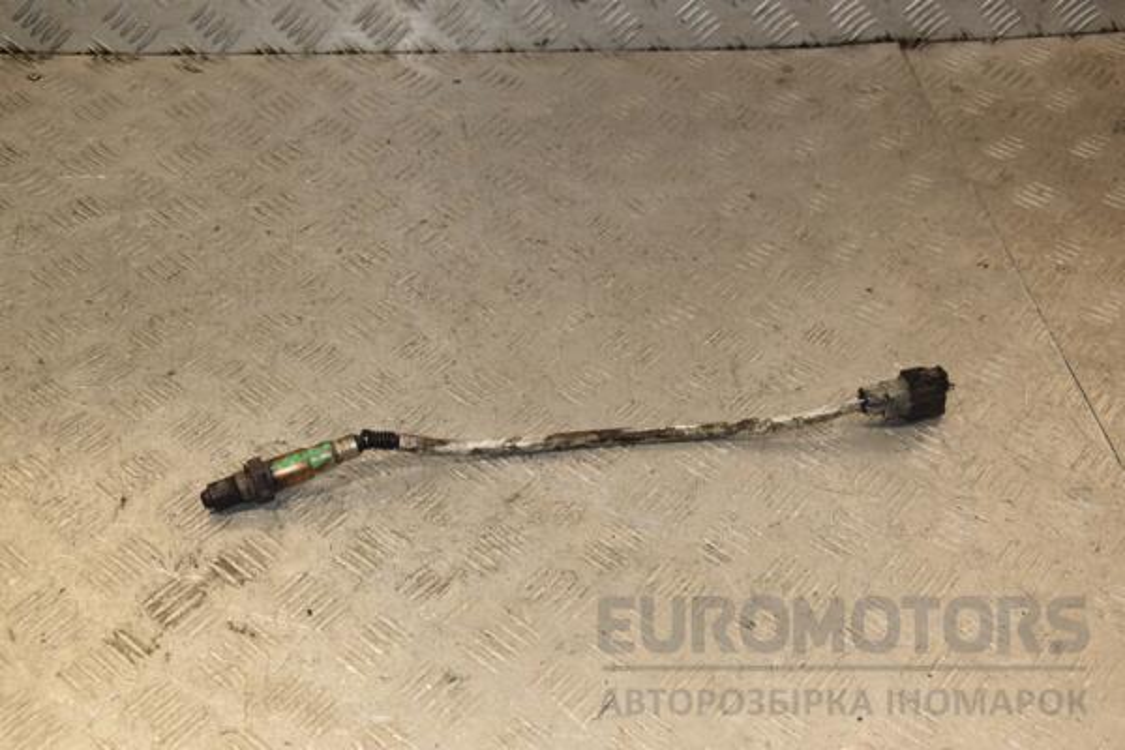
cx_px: 562
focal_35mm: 48
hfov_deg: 41.1
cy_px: 375
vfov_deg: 28.1
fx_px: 1500
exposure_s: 1/200
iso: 800
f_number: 7.1
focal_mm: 32
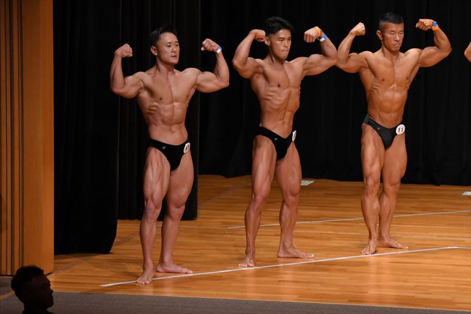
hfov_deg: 8.1
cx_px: 236
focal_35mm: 255
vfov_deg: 5.4
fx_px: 3335
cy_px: 157
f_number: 5.6
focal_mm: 170
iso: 4000
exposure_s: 1/400
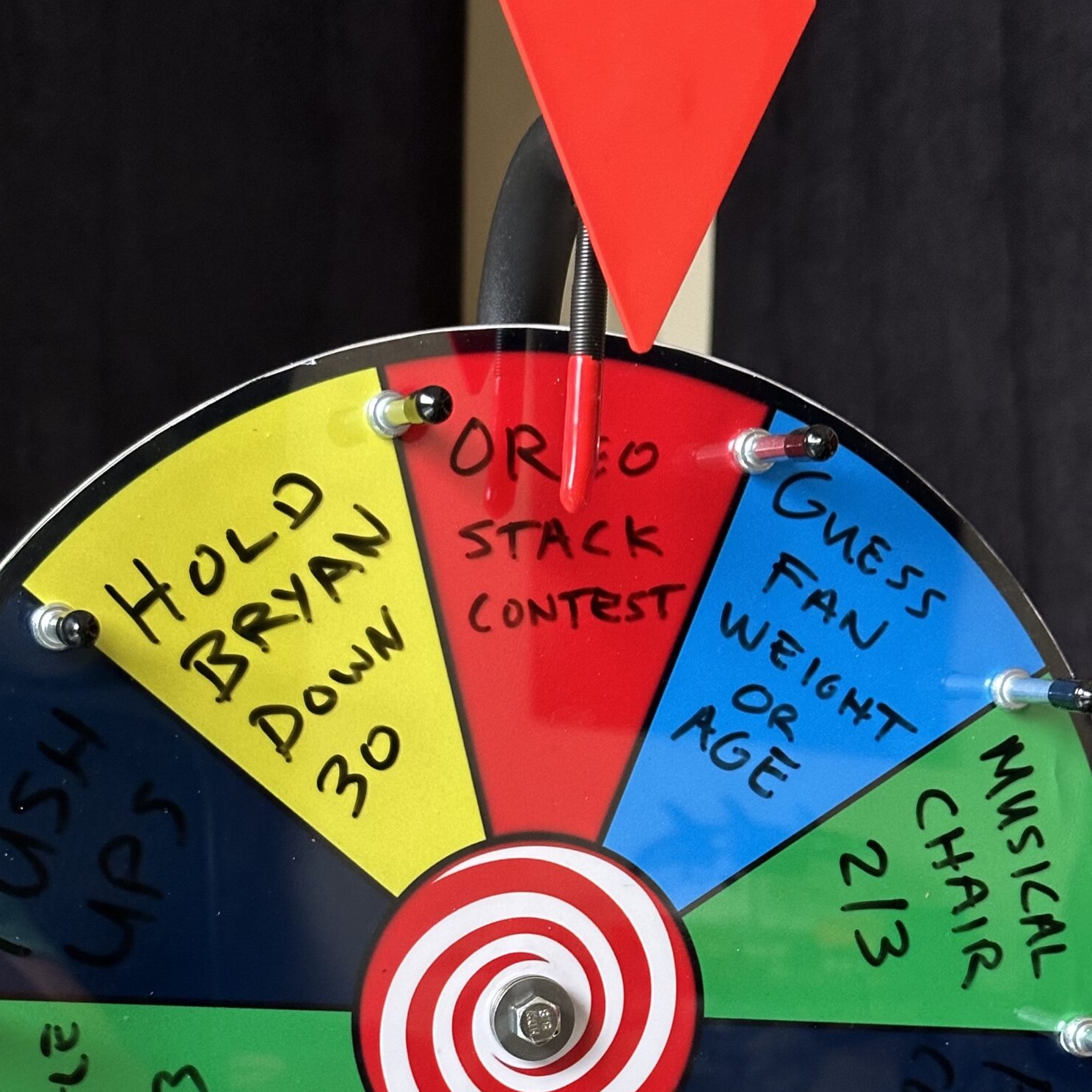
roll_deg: -1.5
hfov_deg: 23.7
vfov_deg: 23.3
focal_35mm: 73
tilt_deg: -6.3
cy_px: 888
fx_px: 2605
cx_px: 506
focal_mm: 6.86
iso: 400
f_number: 1.78
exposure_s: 1/40
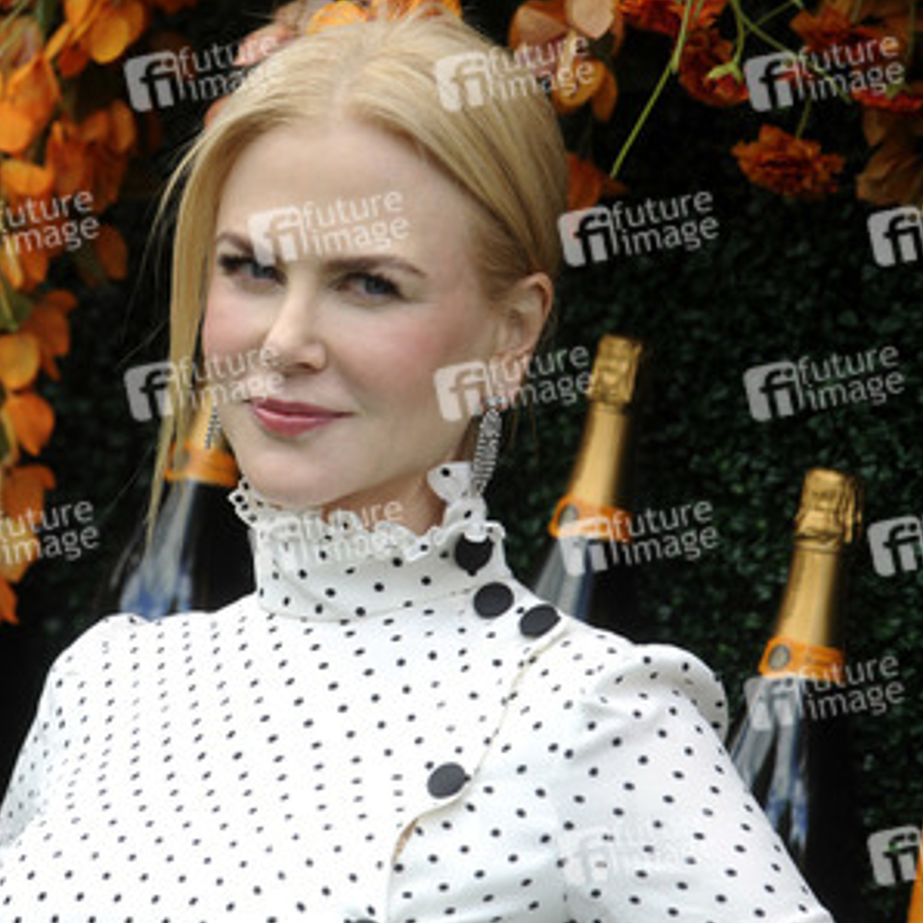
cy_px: 462
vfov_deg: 6.8
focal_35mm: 257
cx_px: 245
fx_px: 7753
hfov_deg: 6.8
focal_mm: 200
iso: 640
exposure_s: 1/640
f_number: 8
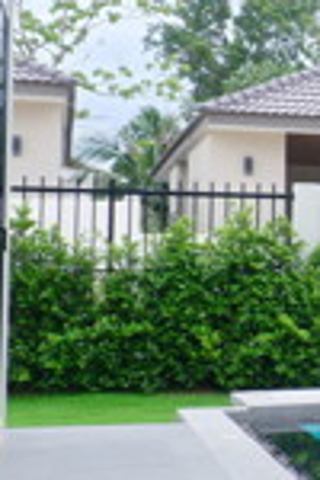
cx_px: 874
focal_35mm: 96
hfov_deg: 10.9
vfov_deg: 21.2
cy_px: 234
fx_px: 1280
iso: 200
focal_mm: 16
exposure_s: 1/300
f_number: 5.6
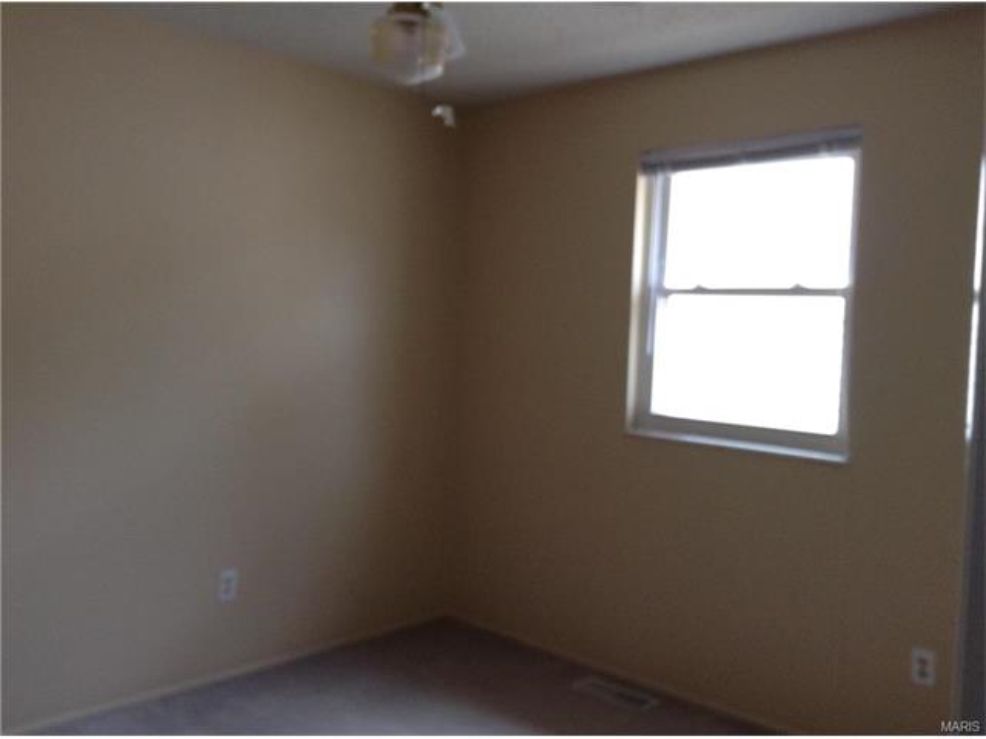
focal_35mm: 33
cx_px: 493
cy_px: 370
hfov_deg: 55.4
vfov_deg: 42.9
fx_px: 940
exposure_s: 1/24
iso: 80
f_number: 2.4
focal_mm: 3.3
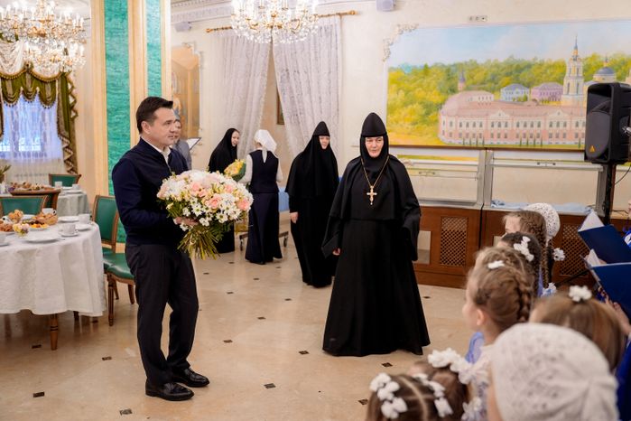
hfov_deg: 58.7
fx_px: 561
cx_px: 316
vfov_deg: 41.1
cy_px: 210
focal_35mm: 32
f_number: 2.8
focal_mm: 32
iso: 1600
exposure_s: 1/200
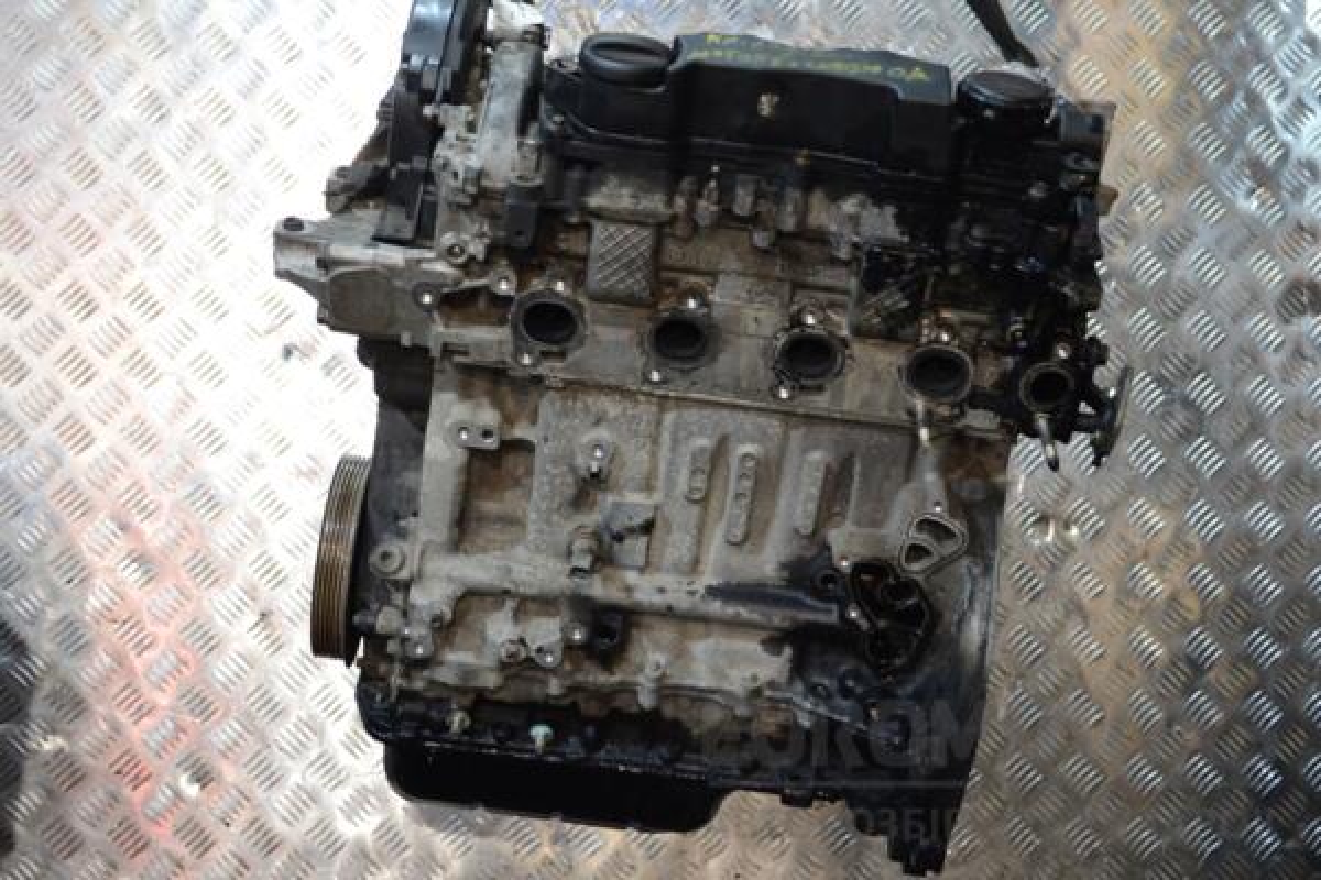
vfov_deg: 26.5
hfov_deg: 38.9
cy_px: 440
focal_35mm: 51
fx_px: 1871
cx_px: 660
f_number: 5
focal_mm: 34
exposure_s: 1/30
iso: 1000
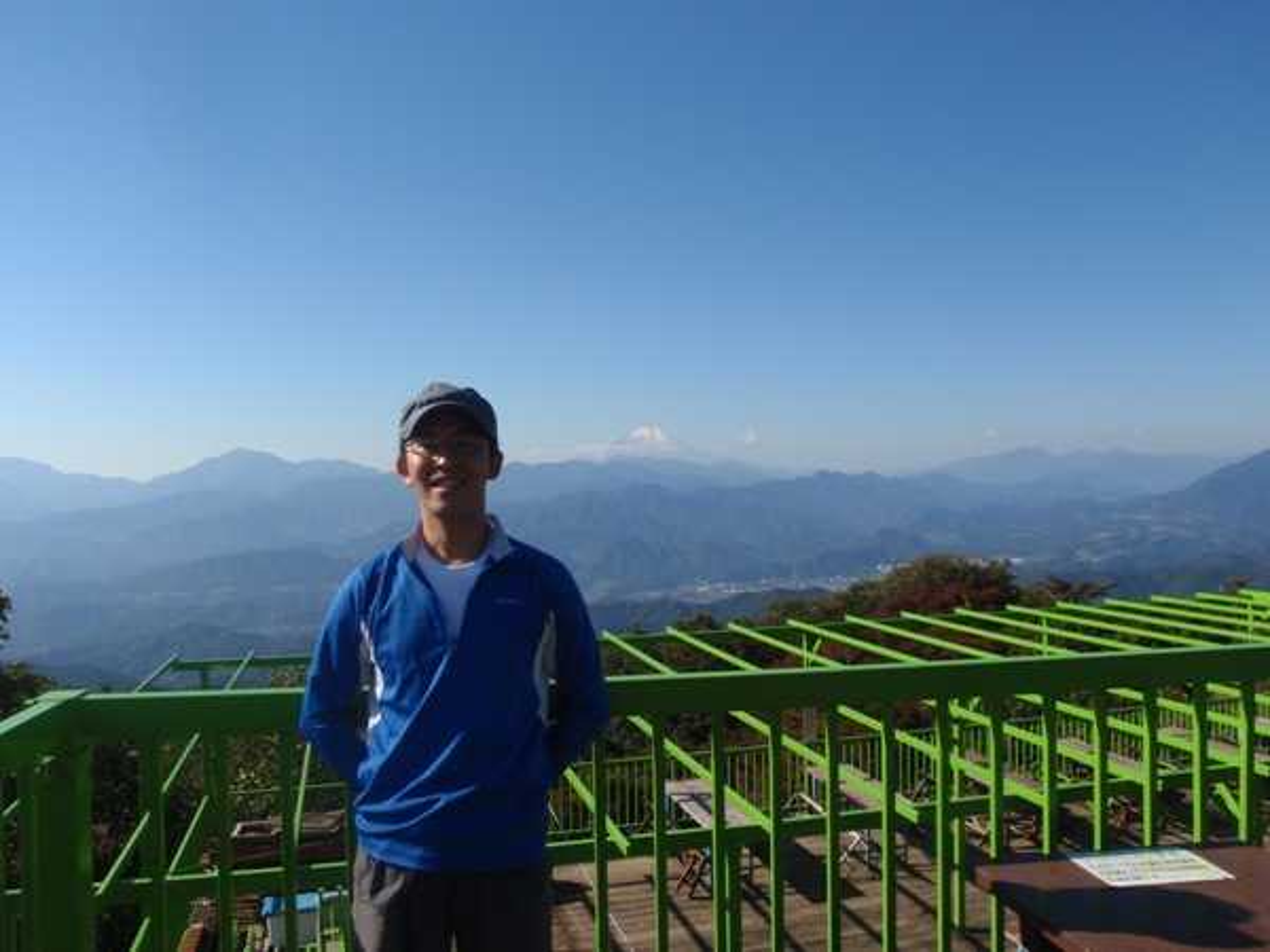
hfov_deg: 63.4
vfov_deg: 49.7
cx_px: 635
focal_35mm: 28
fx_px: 1027
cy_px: 476
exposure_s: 1/640
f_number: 4
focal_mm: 5
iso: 64
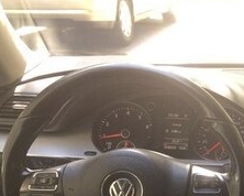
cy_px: 239
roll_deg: -3.1
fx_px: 607
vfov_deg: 17.4
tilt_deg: -22.3
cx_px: 358
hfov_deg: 19.9
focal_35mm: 84
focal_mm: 4.15
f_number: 2.2
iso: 50
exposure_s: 1/50
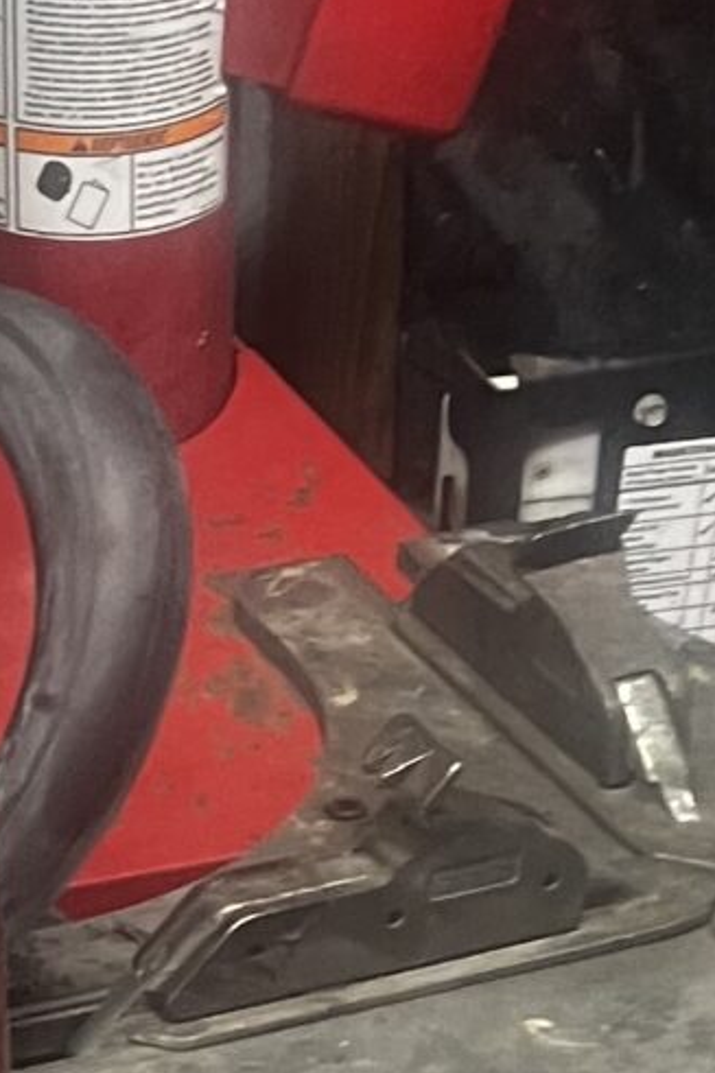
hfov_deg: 9.5
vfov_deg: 14.1
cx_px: -221
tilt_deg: -36.9
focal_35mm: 141
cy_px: 1318
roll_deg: +2.1
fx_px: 4203
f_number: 1.5
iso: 320
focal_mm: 5.7
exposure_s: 1/60
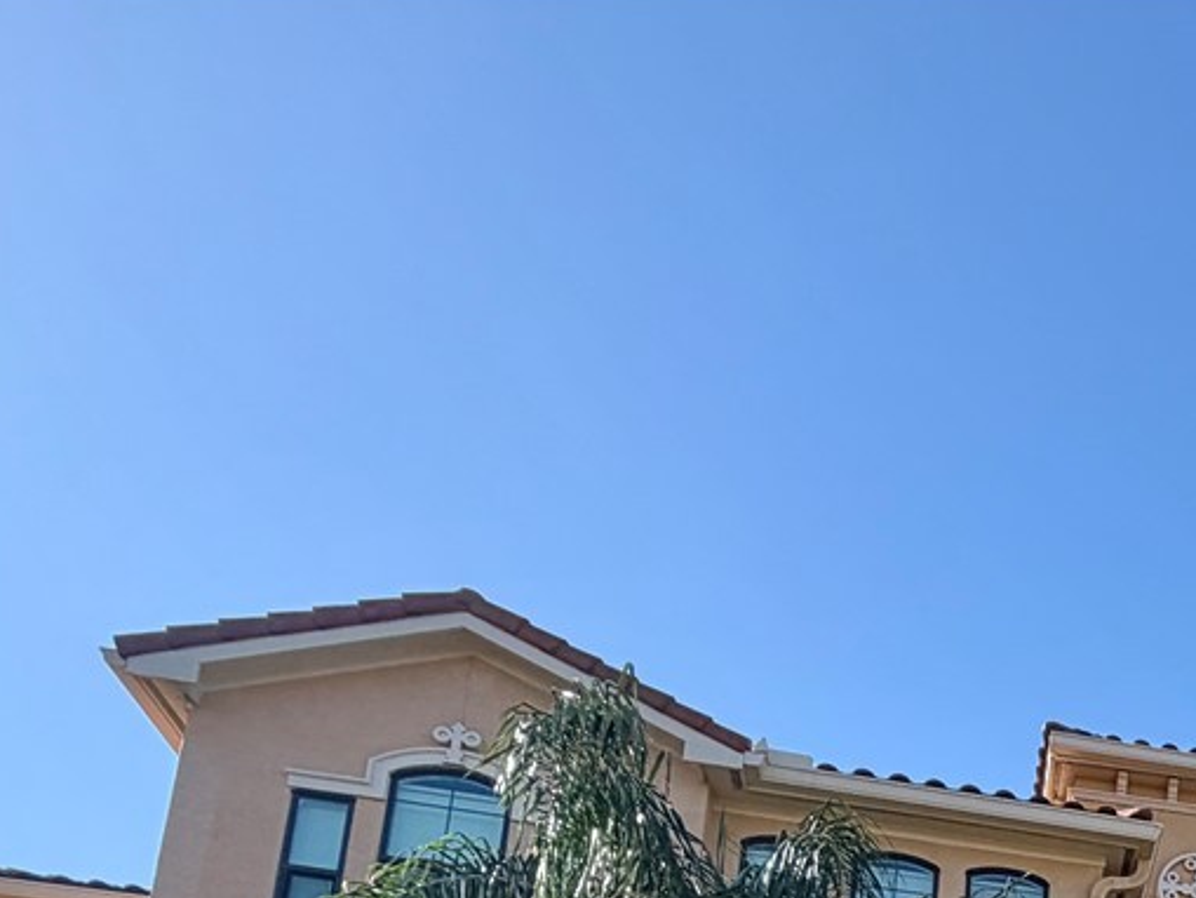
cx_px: 1365
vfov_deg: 24.5
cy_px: 1392
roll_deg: +0.9
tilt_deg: +12.8
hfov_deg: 35.6
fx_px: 1521
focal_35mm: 44
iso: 40
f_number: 2.2
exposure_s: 1/742
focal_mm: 2.22
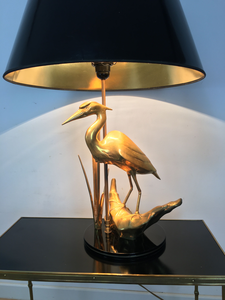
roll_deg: +1.8
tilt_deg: -9.0
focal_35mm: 29
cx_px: 112
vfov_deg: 61.7
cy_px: 150
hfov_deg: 48.2
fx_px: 251
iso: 25
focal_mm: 4.15
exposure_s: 1/50
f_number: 2.2
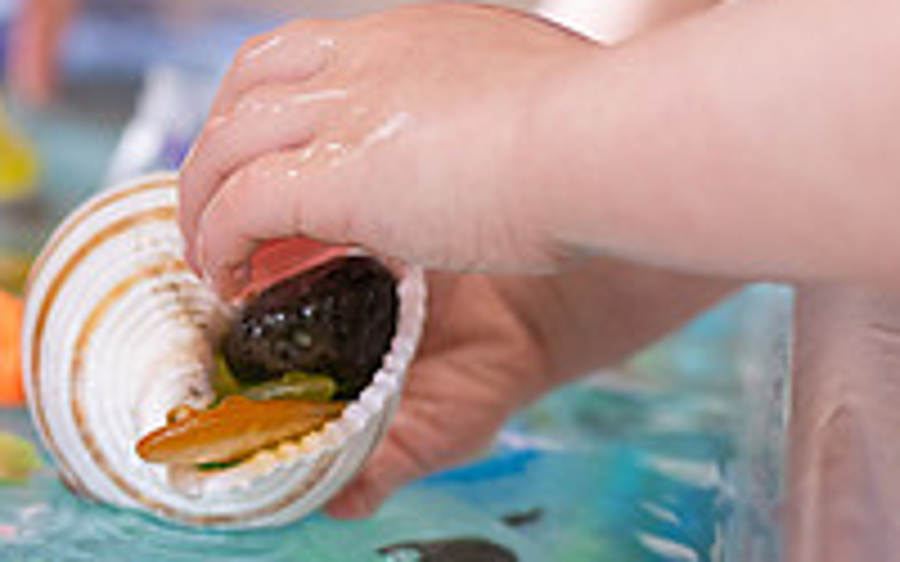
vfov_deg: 8.8
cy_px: 479
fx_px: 3630
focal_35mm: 148
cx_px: -184
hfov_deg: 13.7
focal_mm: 50
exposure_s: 1/320
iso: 1250
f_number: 2.8
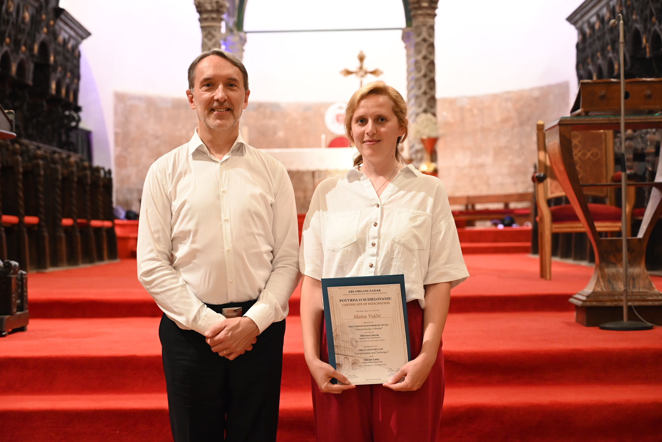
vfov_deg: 23.0
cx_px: 331
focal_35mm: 59
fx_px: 1085
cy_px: 221
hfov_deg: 33.9
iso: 4000
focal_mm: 59
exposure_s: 1/60
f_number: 4
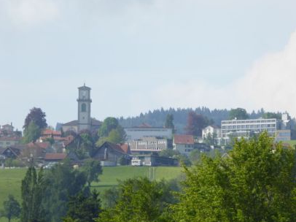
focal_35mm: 392
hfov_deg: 5.1
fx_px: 3350
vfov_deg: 3.8
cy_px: 114
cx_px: 143
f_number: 6
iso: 100
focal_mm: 66.8
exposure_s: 1/320
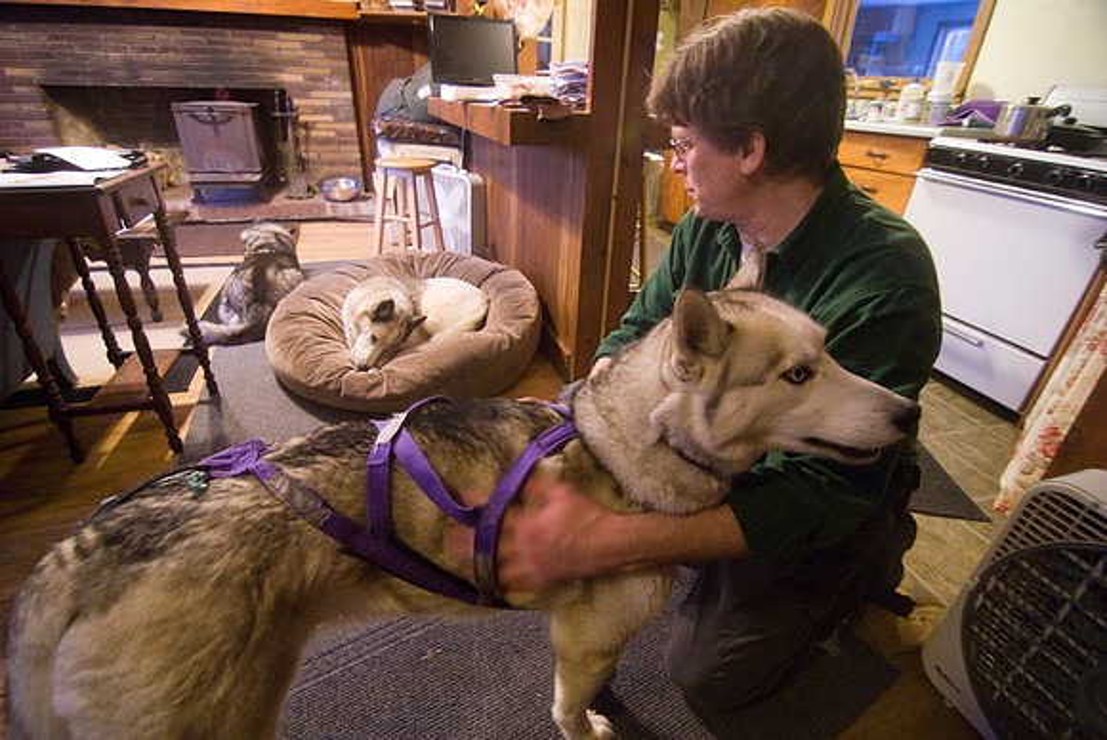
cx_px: 554
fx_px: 508
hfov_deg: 94.9
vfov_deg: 72.2
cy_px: 370
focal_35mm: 16
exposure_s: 1/10
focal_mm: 11
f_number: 2.8
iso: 800
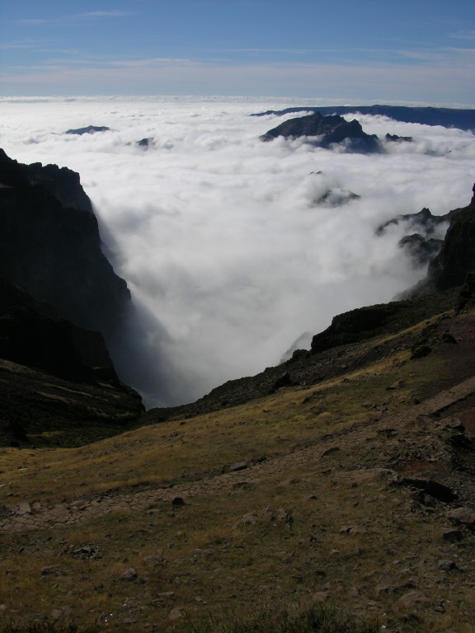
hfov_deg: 40.7
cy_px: 316
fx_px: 640
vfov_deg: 52.6
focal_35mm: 35
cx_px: 238
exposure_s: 1/483
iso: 50
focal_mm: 8.9
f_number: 8
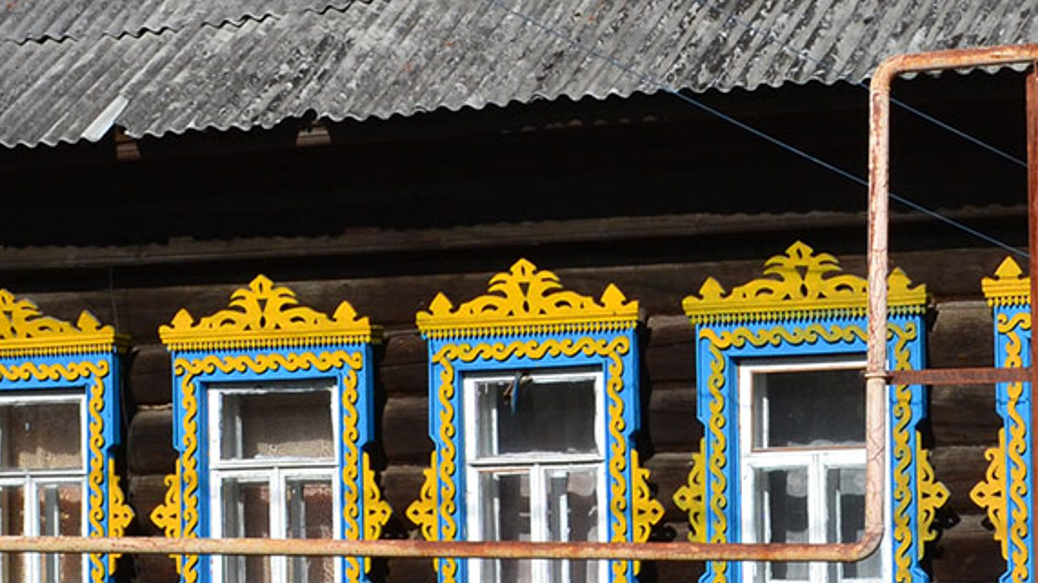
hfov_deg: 17.2
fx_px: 3412
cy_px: 337
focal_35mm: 124
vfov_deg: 9.8
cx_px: 802
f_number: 11
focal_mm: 22
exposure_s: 1/500
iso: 400
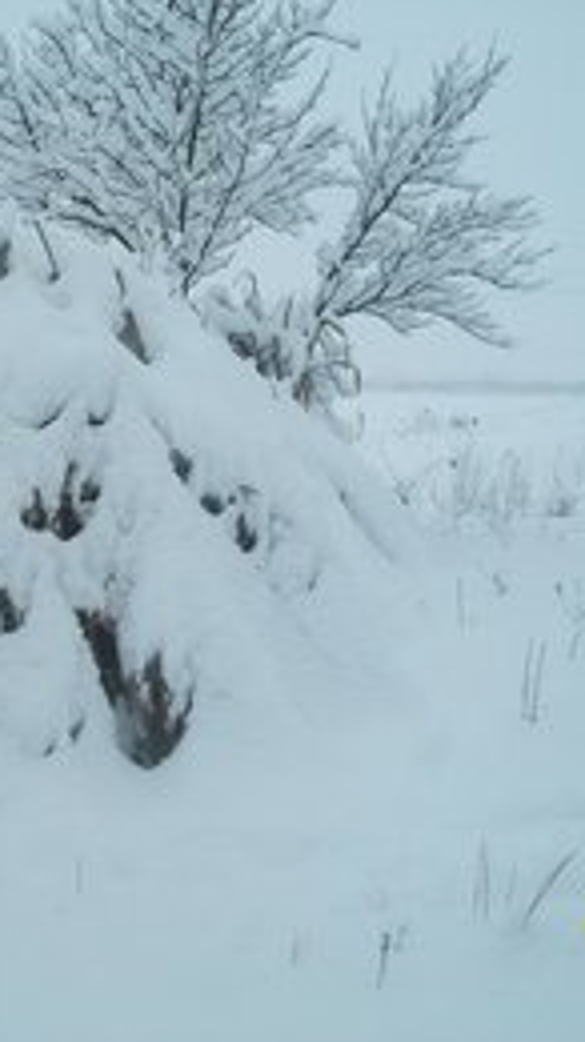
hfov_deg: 25.2
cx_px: 164
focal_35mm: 47
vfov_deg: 43.7
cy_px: 523
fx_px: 1298
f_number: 2.9
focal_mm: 5.7
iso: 80
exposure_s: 1/500
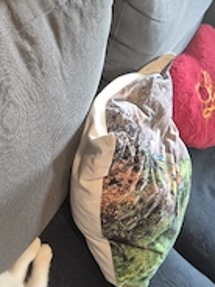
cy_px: 136
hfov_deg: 28.7
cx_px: 58
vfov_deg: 38.2
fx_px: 414
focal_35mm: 50
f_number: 1.8
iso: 1000
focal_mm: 5.4
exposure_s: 1/100
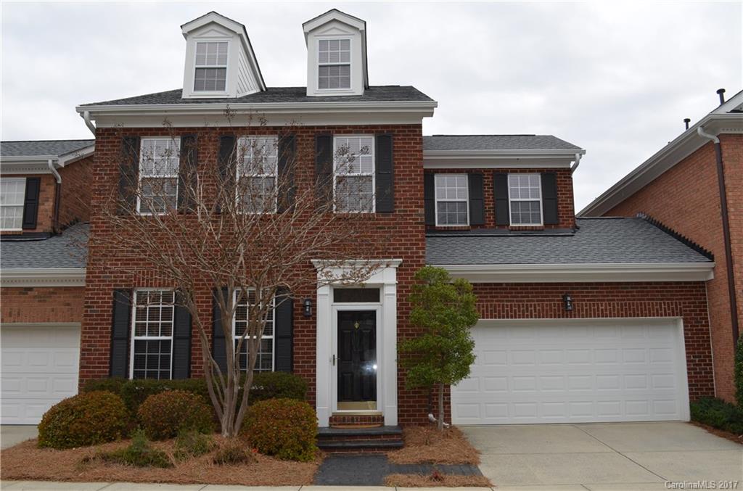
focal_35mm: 33
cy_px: 246
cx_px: 372
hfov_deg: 57.3
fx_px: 679
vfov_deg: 39.8
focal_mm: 22
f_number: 8
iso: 100
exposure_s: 1/200
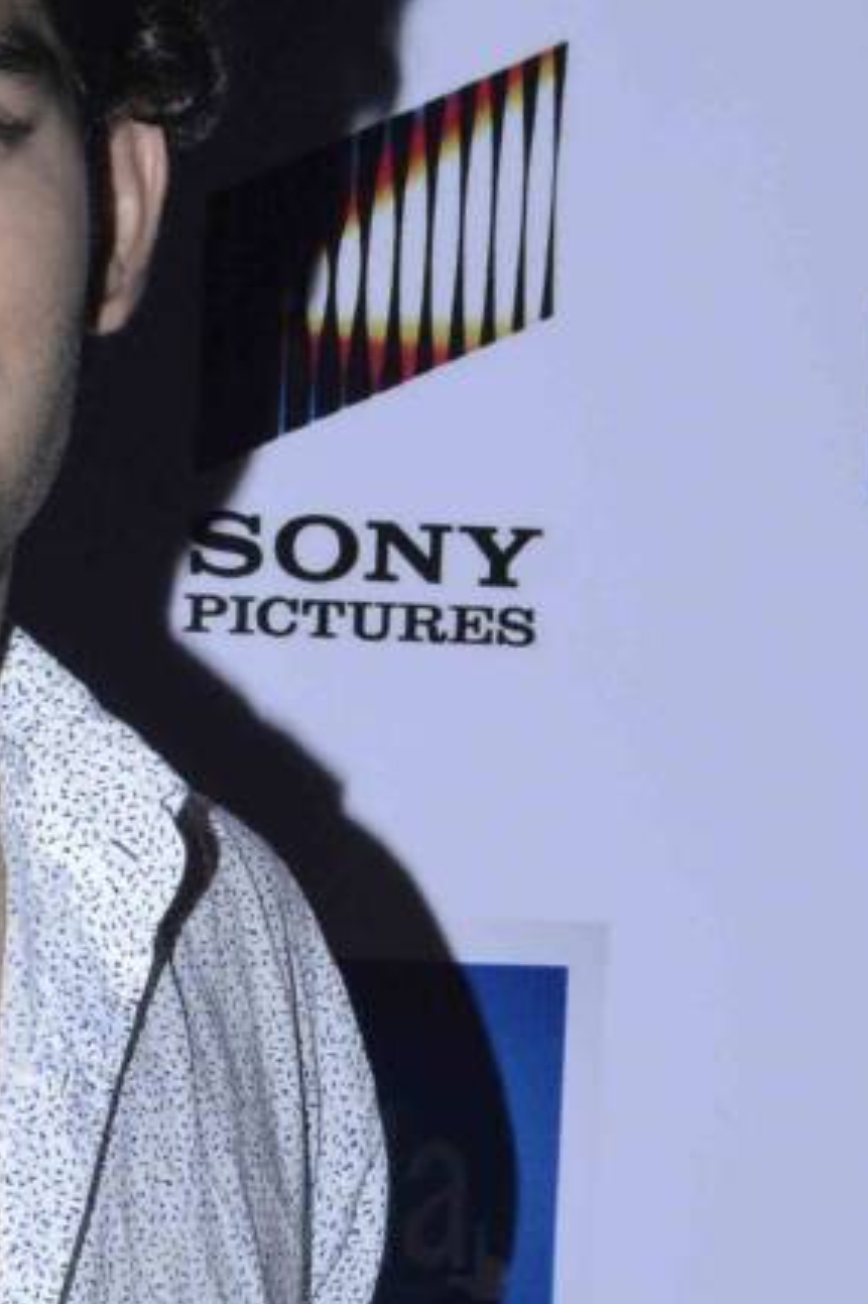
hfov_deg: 7.7
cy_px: 1594
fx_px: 6442
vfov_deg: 11.3
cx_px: -97
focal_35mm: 178
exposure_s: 1/160
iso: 800
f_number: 10
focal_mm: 32
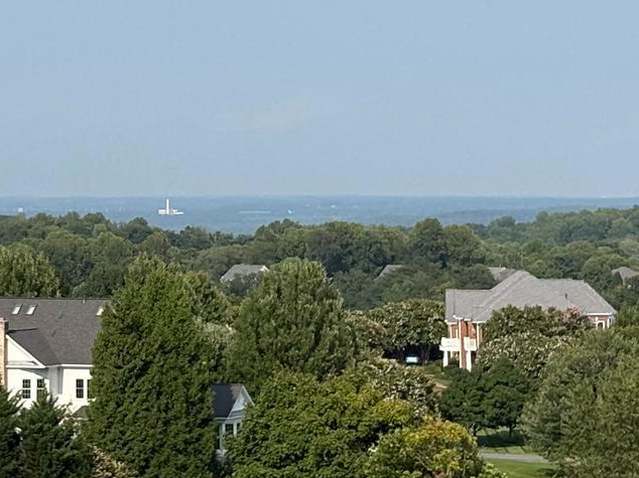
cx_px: 39
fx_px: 3100
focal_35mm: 168
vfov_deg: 8.8
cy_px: -34
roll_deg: +0.3
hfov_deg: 11.7
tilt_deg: +4.4
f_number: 1.6
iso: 50
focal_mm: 5.96
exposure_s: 1/2994
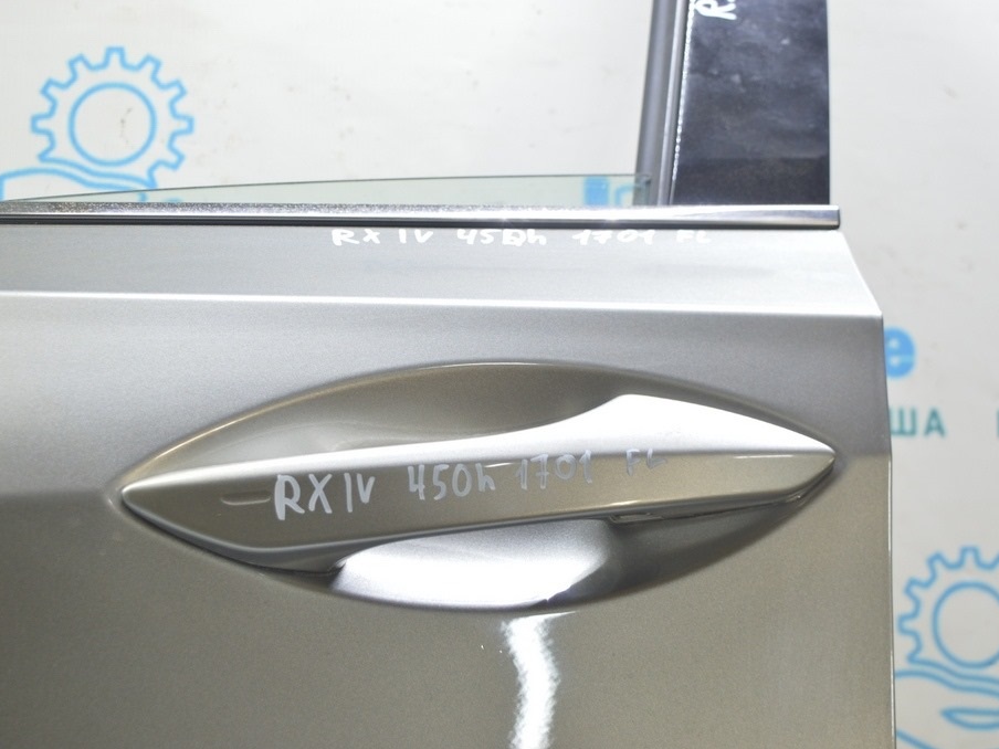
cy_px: 375
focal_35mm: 62
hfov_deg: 31.2
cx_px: 442
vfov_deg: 23.7
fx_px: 1789
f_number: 5.6
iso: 400
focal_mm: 38
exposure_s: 1/20
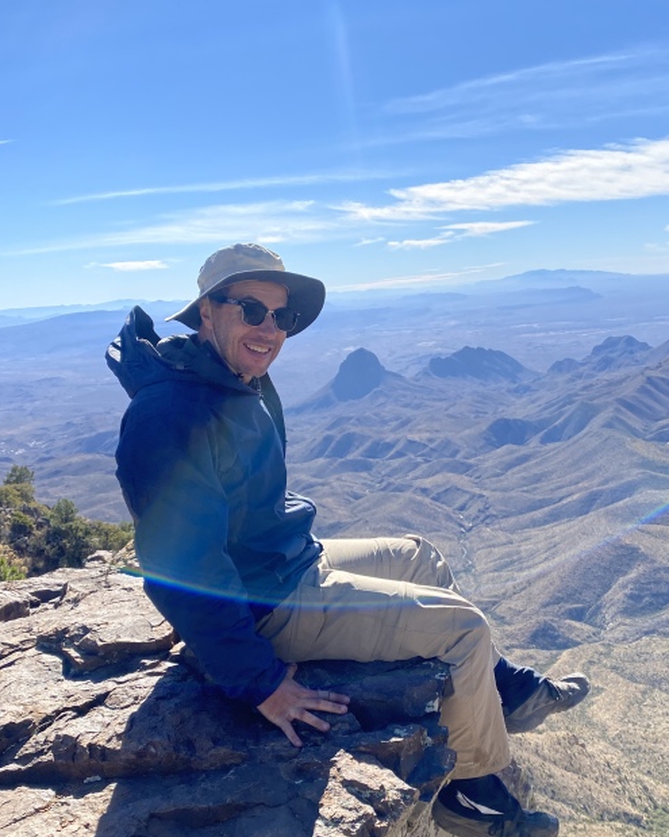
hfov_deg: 41.9
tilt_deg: -13.3
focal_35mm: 35
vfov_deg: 51.3
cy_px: 492
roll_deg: +3.9
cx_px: 414
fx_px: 866
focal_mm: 4.25
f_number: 1.8
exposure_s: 1/3401
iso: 32
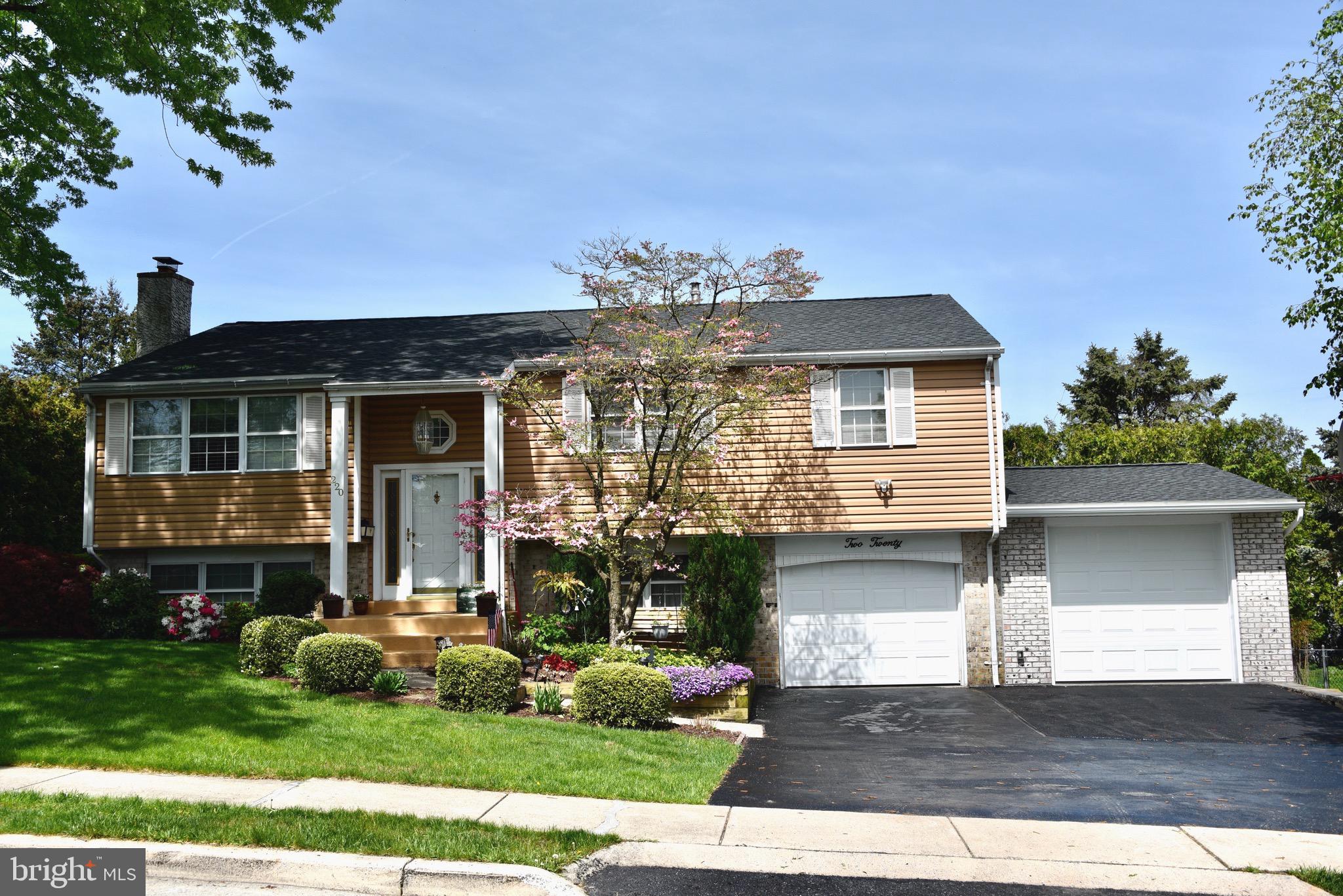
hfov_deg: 55.8
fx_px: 1269
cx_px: 672
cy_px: 448
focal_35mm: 34
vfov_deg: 38.9
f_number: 10
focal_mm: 34
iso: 200
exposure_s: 1/400
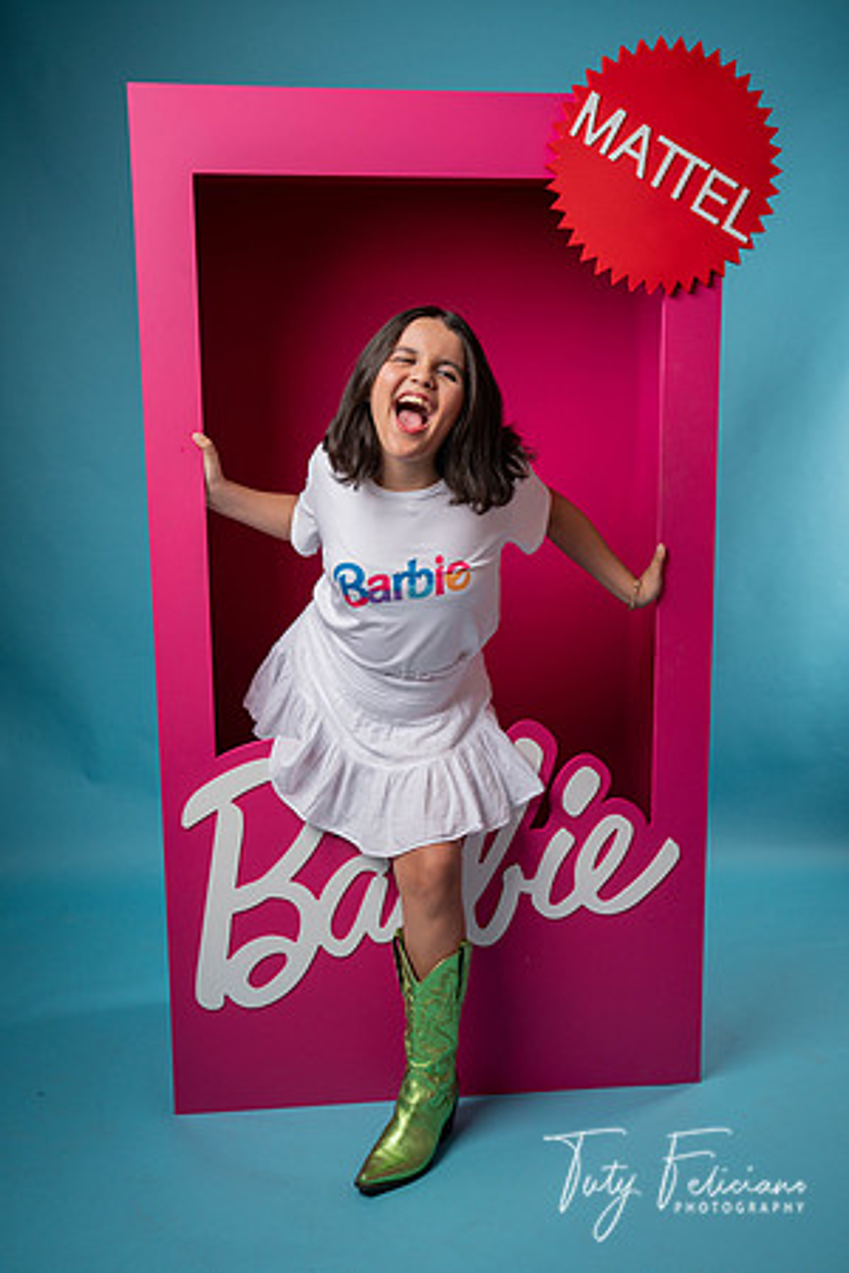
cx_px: 424
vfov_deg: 53.1
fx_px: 1273
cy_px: 636
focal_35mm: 36
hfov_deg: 36.9
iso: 250
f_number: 6.3
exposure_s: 1/250
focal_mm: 36
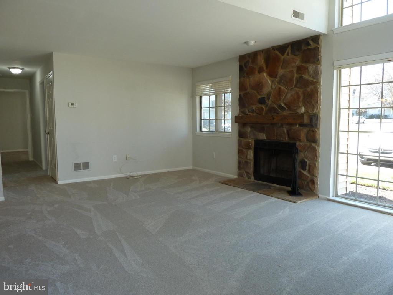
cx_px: 196
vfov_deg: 54.9
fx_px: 284
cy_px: 148
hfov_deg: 69.4
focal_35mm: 25
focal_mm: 4.1
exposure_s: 1/40
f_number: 3.3
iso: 80
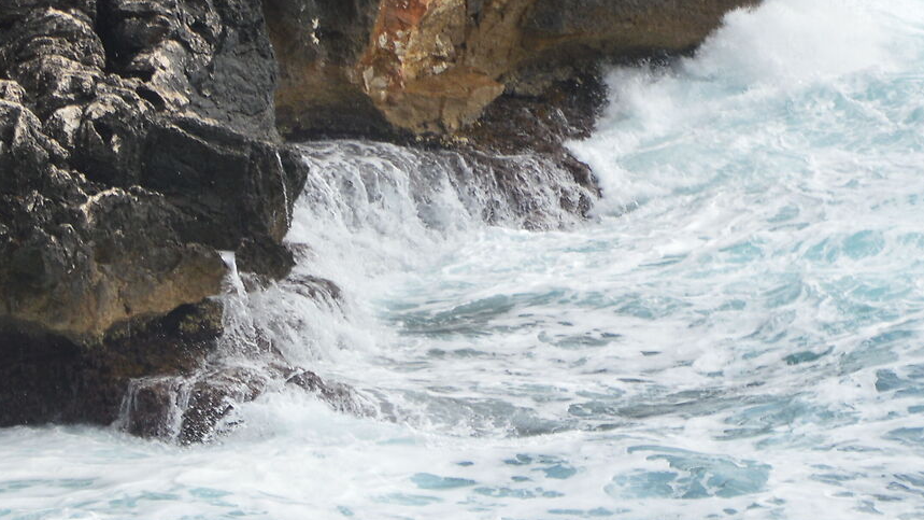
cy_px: -22
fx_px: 11281
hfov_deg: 4.7
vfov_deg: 2.6
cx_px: 648
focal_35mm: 460
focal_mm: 105
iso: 100
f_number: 8
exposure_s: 1/200
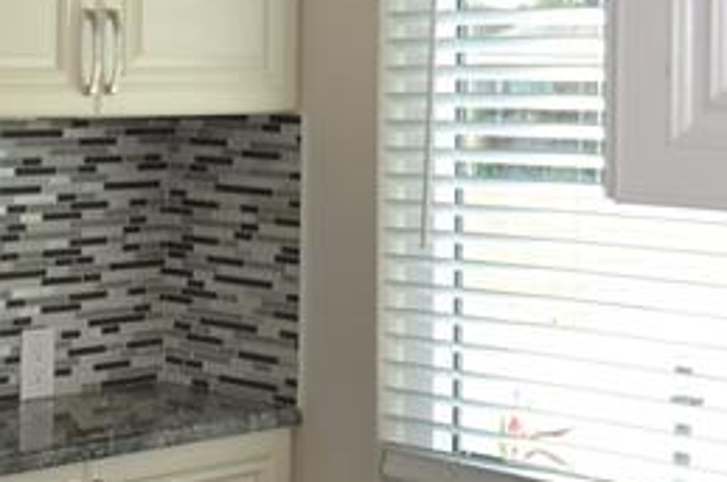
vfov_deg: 15.1
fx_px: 1795
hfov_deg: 22.3
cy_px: 39
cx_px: 59
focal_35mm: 89
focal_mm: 15
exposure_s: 1/125
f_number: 4
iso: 200
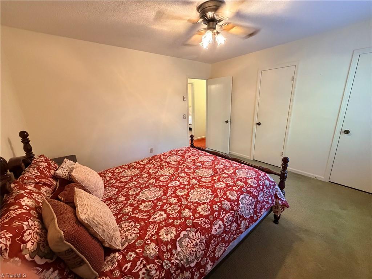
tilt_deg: -15.4
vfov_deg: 85.7
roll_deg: +2.1
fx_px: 150
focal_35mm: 14
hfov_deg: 102.1
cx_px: 186
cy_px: 140
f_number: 2.2
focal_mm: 2.22
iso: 640
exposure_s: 1/60
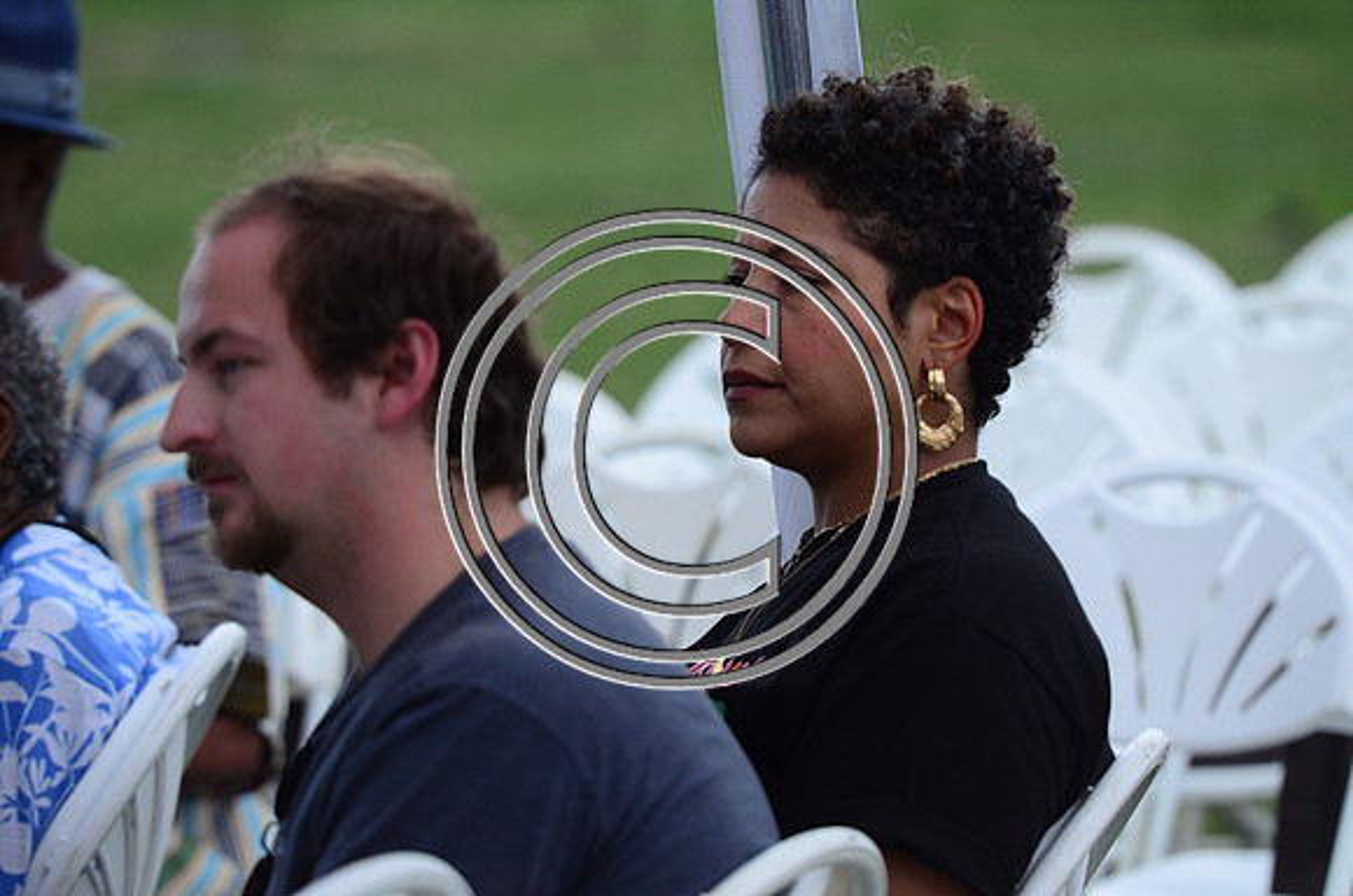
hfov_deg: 7.2
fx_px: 10688
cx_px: 676
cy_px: 448
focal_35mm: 285
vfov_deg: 4.8
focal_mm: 190
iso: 800
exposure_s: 1/1250
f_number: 2.8
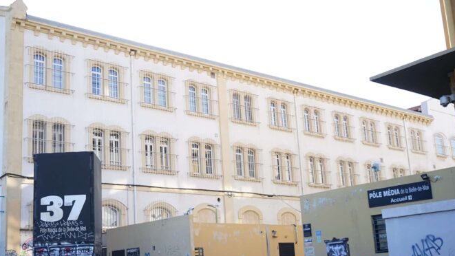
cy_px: 154
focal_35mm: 45
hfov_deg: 45.3
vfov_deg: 26.5
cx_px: 194
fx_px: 543
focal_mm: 37
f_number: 5.6
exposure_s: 1/1600
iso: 2000
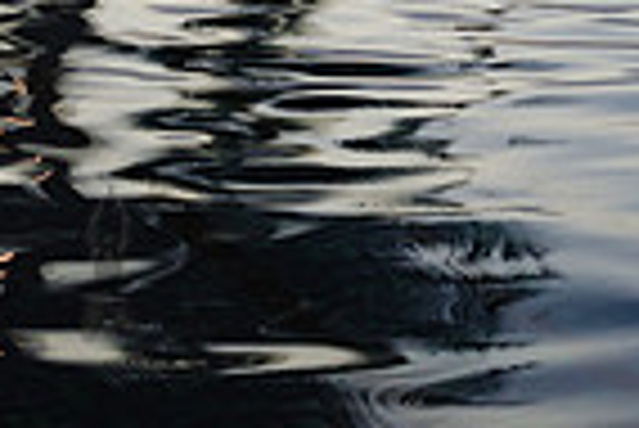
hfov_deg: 13.5
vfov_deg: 9.1
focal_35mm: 143
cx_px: 976
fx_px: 2541
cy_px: -394
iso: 100
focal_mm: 35
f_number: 7.1
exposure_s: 1/15
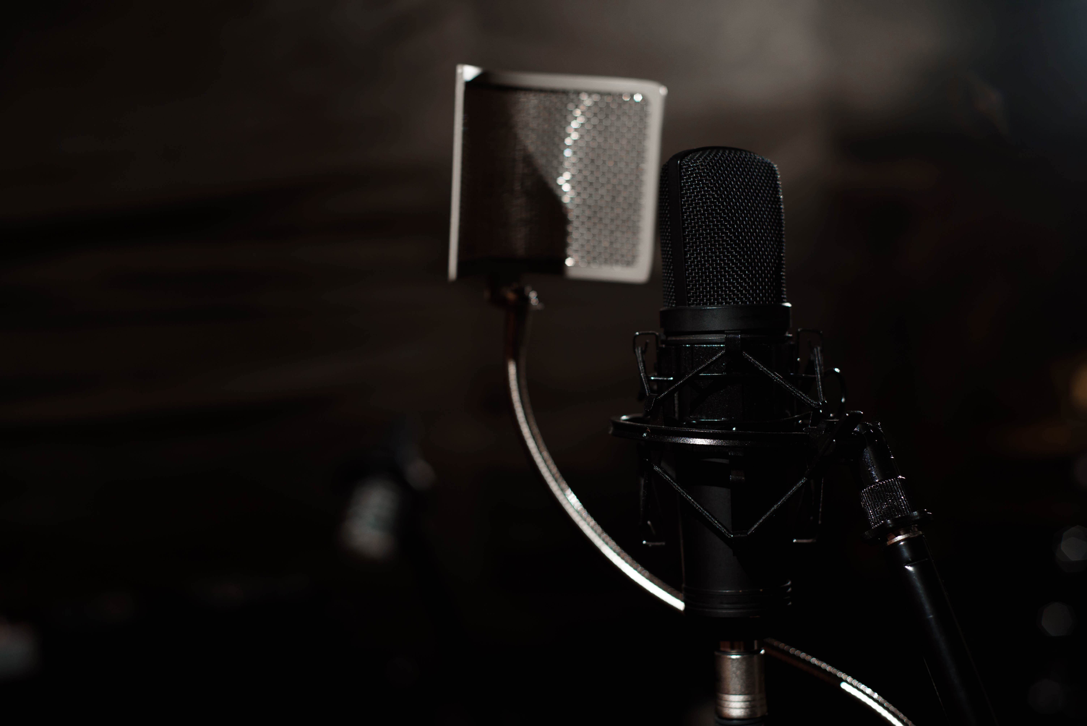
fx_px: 1510
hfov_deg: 39.6
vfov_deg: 27.0
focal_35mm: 50
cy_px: 363
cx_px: 544
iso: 200
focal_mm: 50
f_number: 3.5
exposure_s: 1/125
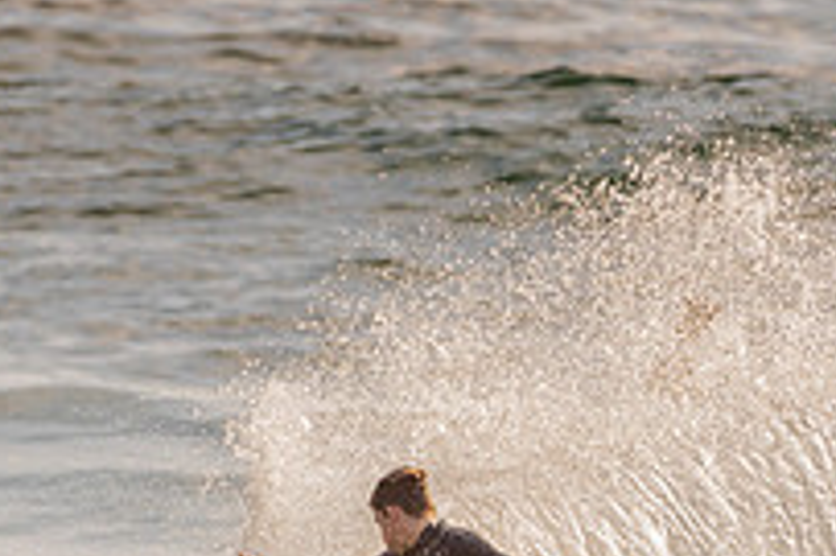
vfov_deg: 0.8
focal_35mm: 1753
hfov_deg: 1.2
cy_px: 757
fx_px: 40675
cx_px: 218
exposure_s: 1/2000
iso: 140
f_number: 5.6
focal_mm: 500
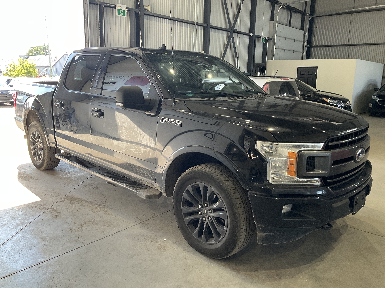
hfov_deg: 61.7
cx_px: 192
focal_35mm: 29
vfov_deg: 48.2
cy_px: 144
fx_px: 323
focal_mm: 3
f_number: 1.8
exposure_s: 1/122
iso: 50
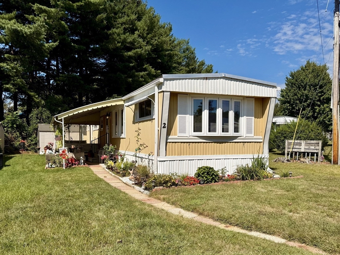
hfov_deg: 71.6
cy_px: 128
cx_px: 170
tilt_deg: -0.9
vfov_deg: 56.8
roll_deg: +0.4
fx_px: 236
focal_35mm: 24
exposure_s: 1/6173
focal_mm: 6.76
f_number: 1.78
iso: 80
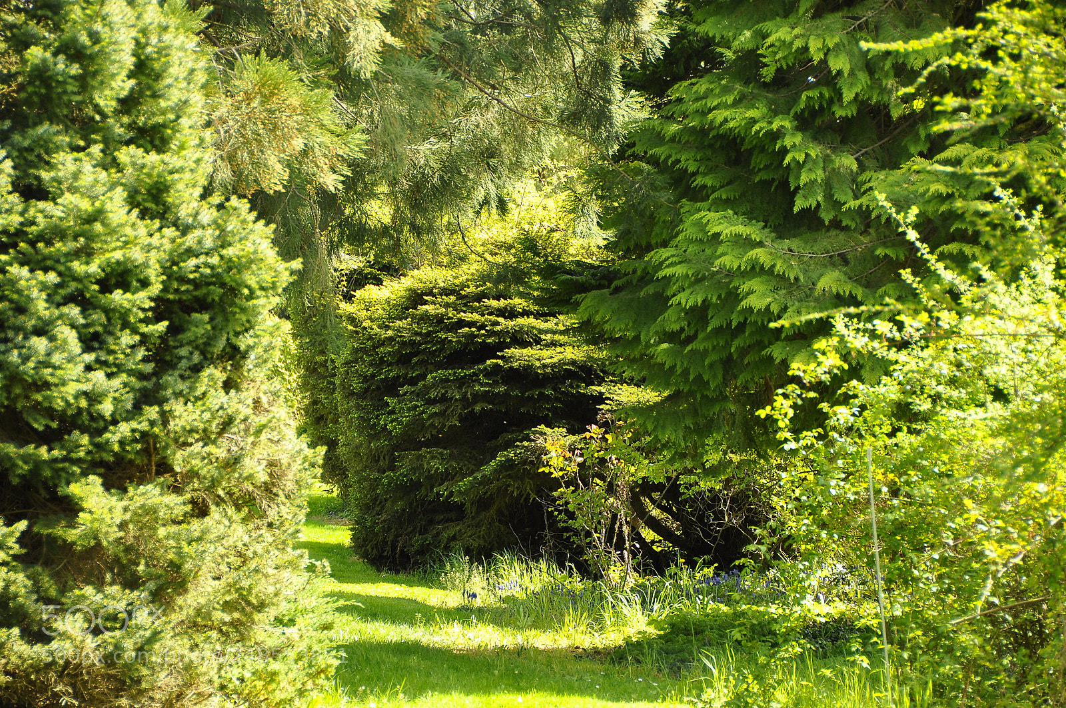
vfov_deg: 8.7
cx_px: 533
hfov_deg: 13.1
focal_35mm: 158
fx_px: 4658
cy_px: 354
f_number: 5.6
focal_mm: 105
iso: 250
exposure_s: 1/125
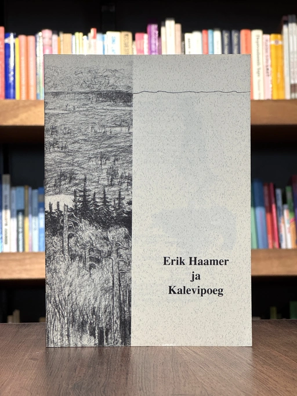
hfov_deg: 19.2
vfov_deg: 25.3
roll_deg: -1.3
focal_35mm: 77
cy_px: 198
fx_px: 879
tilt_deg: +1.7
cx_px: 148
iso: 125
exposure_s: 1/100
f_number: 2.8
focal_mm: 9
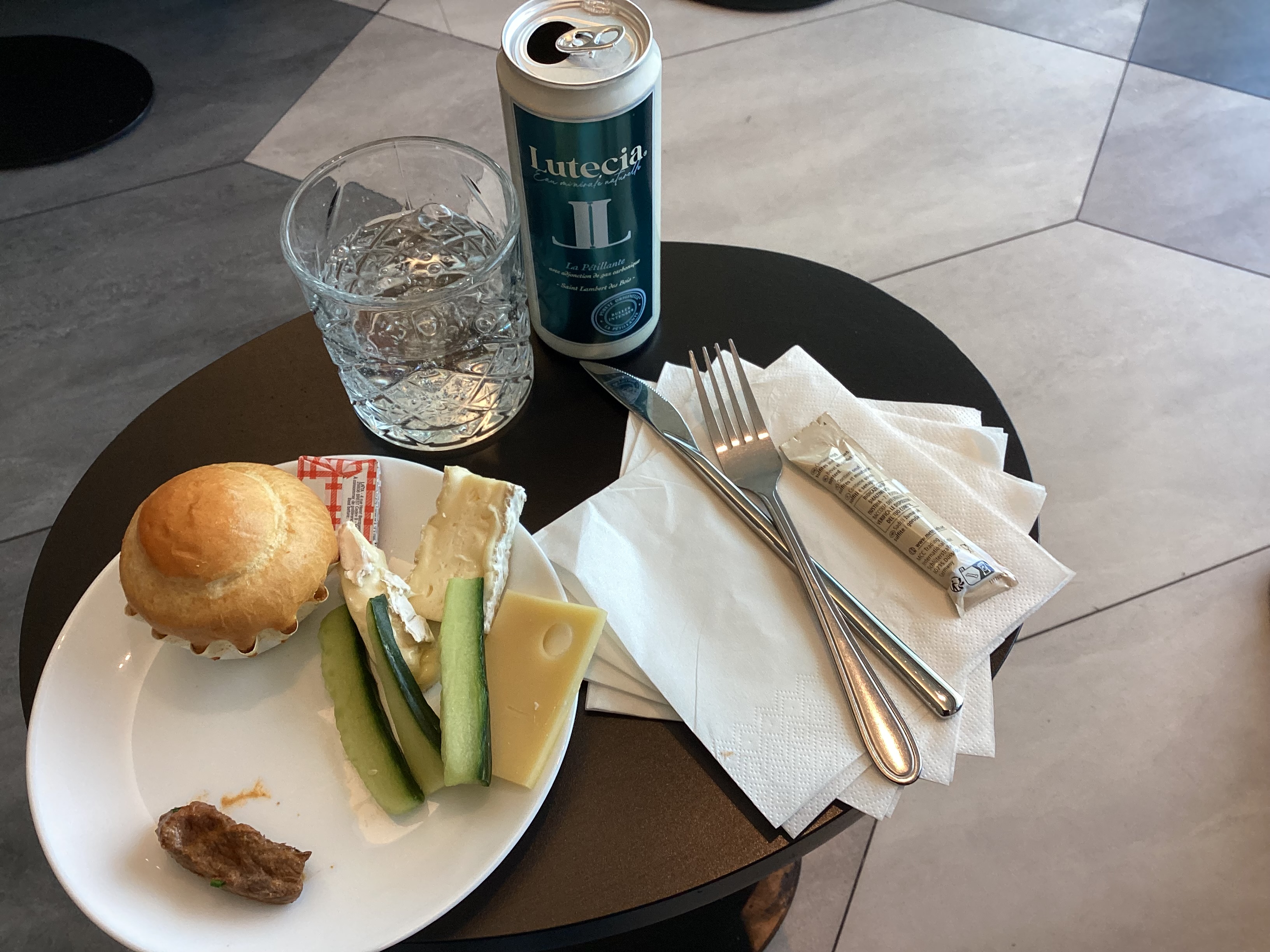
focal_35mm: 31
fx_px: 1137
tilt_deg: -56.6
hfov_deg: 58.4
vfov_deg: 45.4
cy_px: 476
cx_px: 635
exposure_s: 1/100
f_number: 2.4
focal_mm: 3.3
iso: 50
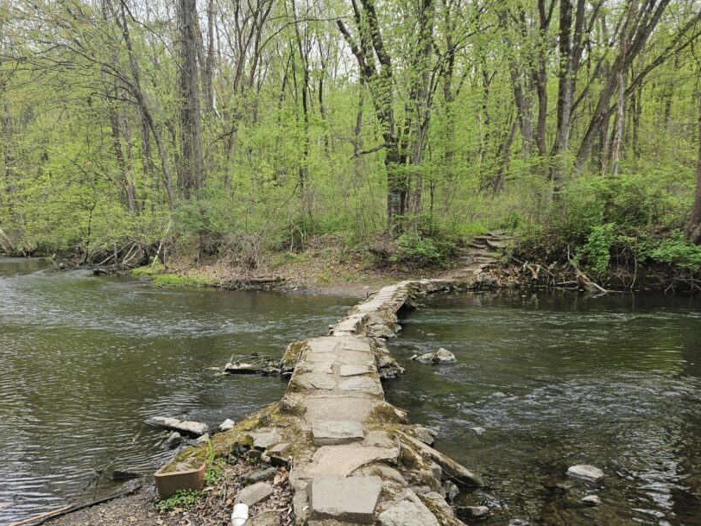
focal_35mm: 29
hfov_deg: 61.4
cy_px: 319
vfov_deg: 47.9
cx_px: 300
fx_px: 587
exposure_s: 1/234
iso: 25
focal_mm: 5.4
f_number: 1.8
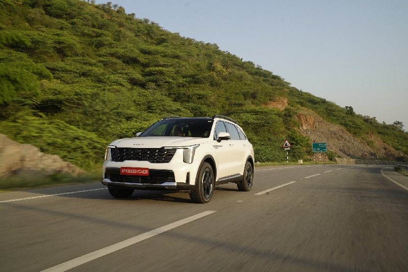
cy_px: 136
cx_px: 204
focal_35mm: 35
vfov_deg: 37.8
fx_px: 397
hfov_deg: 54.4
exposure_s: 1/30
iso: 100
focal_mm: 35
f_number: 11
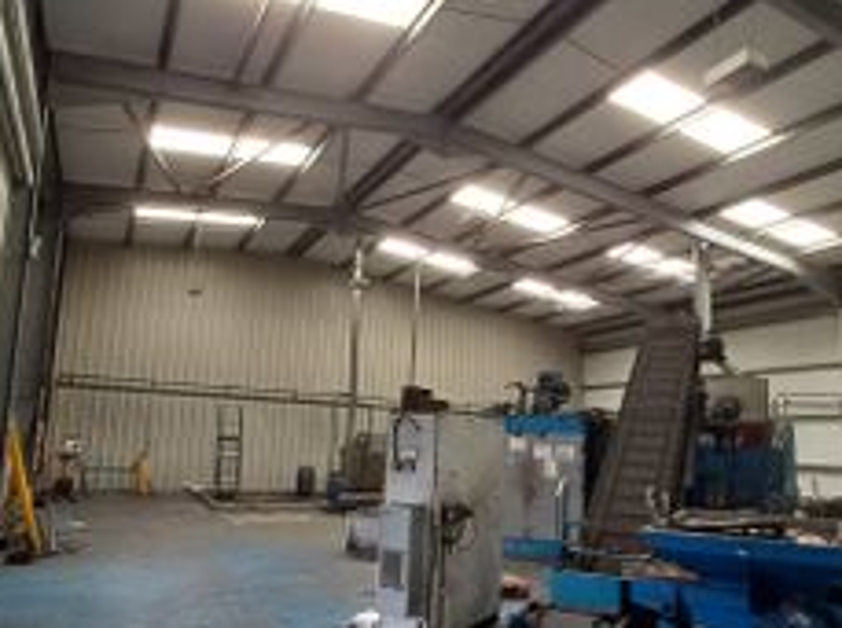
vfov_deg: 49.4
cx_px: 415
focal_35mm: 28
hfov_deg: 63.5
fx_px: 680
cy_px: 371
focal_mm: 1.64
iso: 160
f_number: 2.2
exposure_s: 1/33
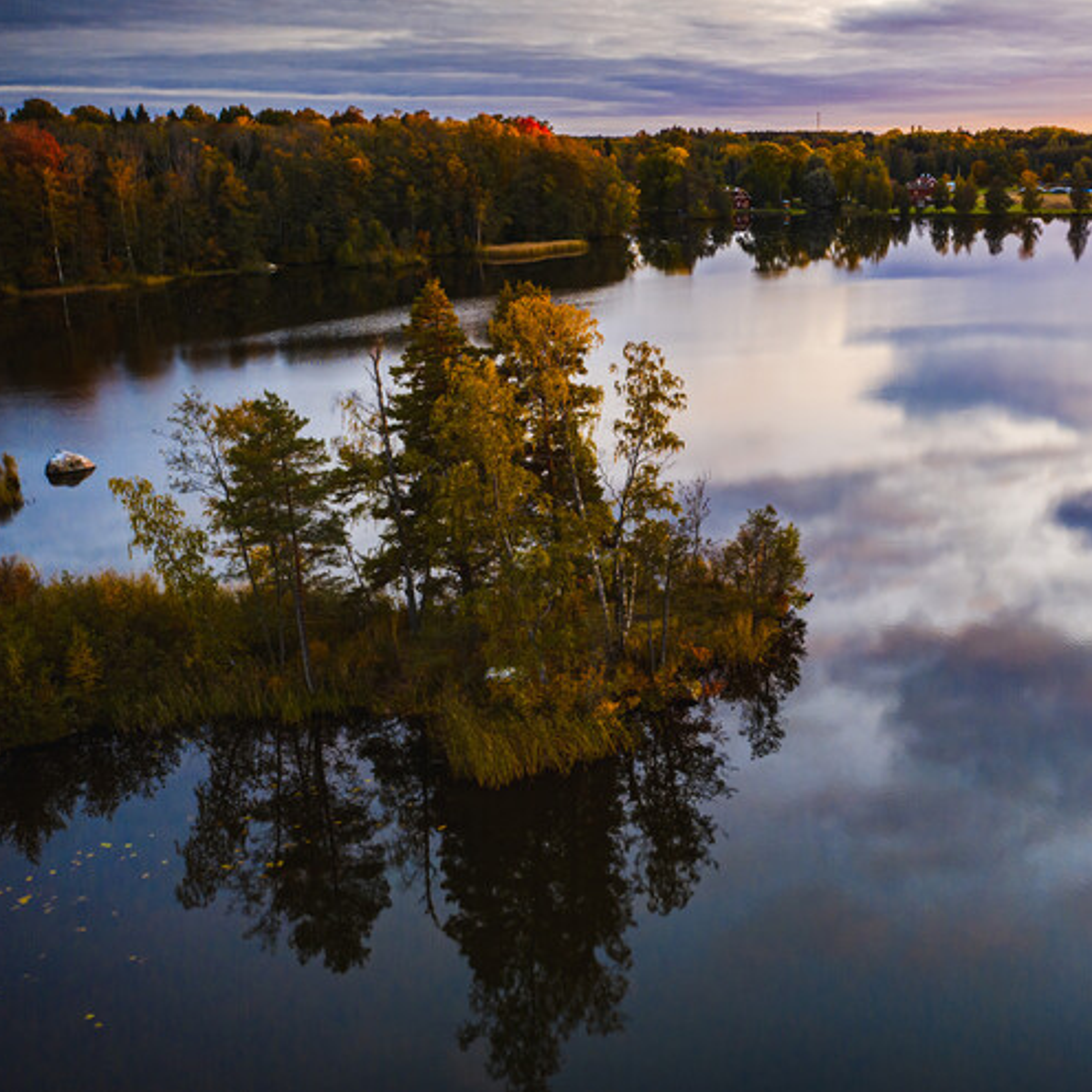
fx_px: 1285
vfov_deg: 46.0
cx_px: 797
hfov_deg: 44.7
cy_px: 548
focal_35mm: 36
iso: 200
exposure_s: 1/30
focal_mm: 10.26
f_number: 4.5
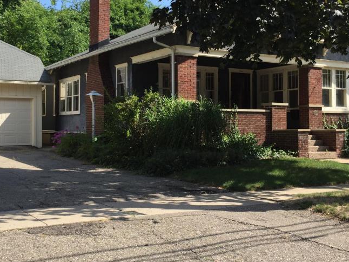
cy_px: 113
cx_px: 156
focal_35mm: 46
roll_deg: -0.3
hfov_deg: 41.2
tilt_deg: +0.6
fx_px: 464
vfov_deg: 31.5
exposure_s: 1/964
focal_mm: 4.15
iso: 32
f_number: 2.2
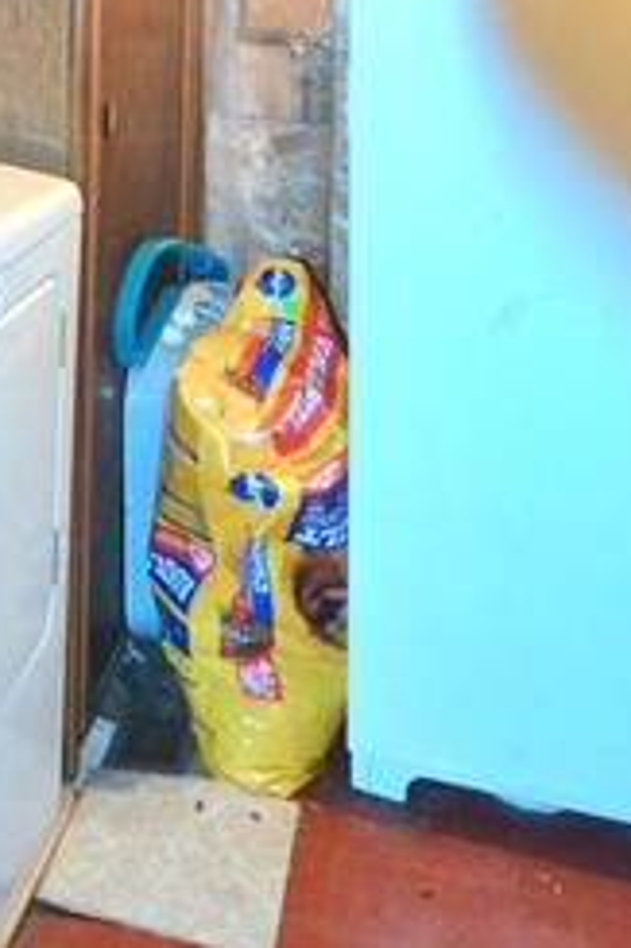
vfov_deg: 34.5
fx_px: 1237
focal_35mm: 47
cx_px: -23
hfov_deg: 26.8
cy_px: -159
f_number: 3.5
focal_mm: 10
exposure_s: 1/60
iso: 1400
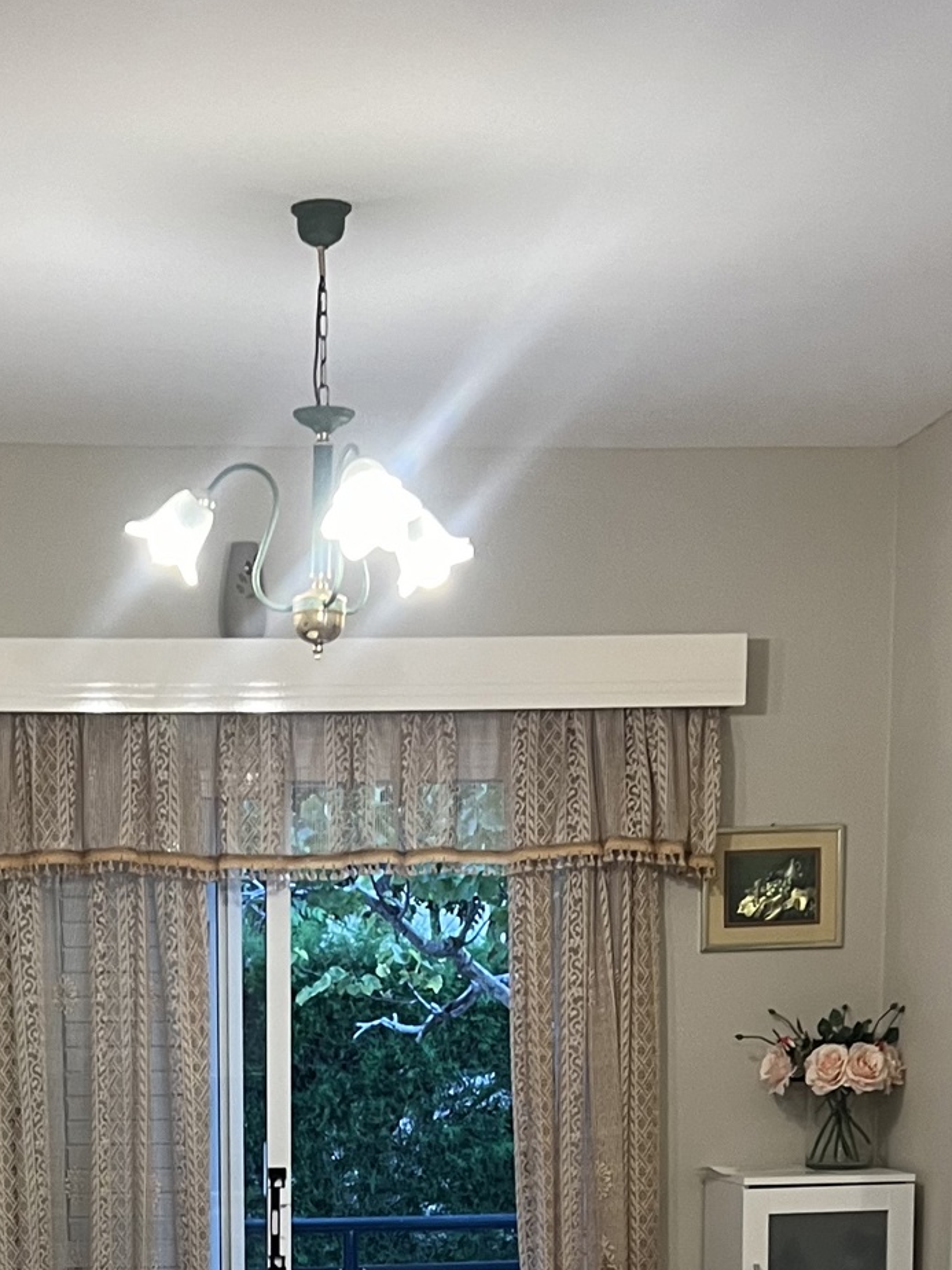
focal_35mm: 72
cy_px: 1445
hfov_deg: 20.2
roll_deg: +0.2
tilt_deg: -8.2
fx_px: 2640
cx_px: 206
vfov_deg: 24.9
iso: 160
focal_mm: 5.7
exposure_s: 1/50
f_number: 1.5
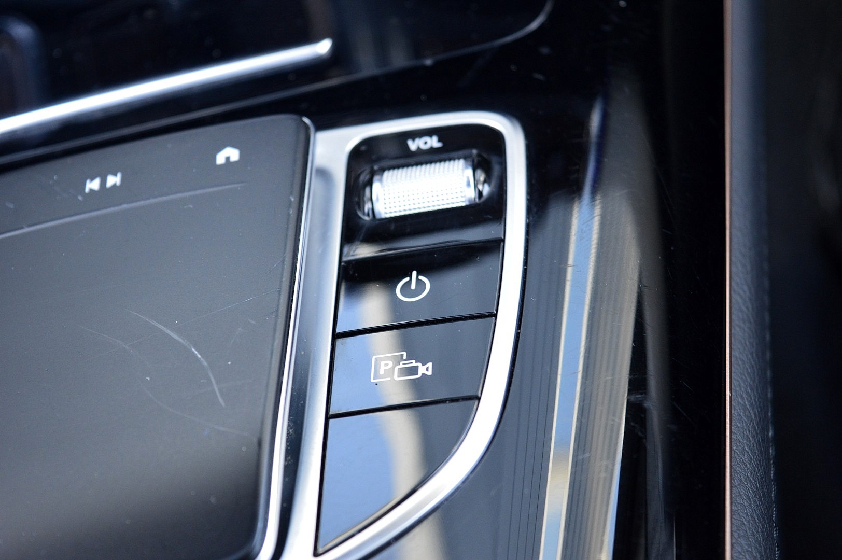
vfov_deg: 18.2
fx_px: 1753
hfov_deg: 27.0
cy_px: 280
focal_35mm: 75
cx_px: 421
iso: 800
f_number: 5.6
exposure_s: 1/20
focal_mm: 50
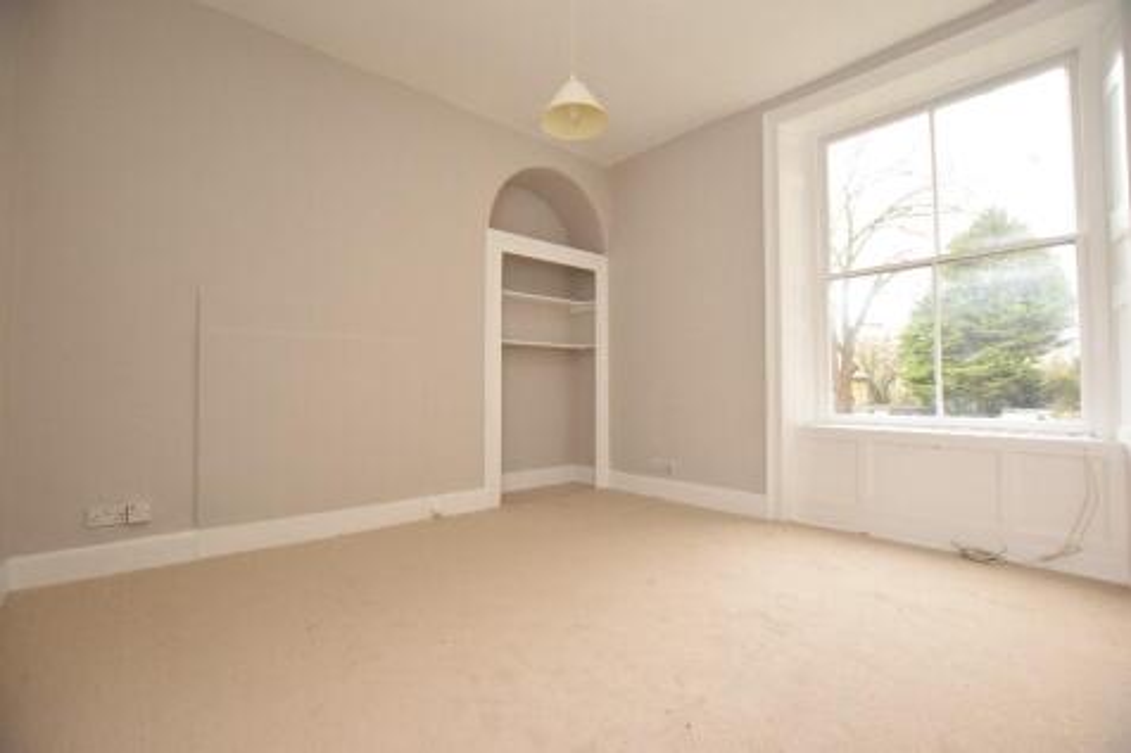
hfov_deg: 100.4
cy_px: 376
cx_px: 566
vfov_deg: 77.3
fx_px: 471
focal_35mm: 15
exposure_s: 1/200
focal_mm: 10
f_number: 3.5
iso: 900
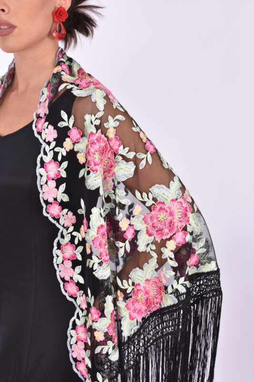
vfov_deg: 37.9
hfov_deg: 25.7
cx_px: 127
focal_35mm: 52
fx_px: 556
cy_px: 191
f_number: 4
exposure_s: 1/60
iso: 100
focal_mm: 35
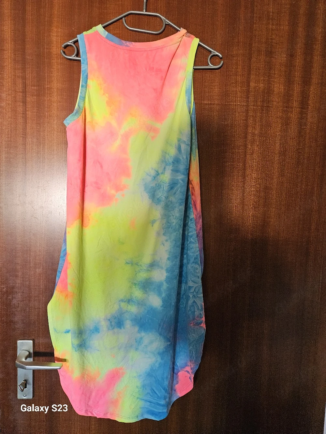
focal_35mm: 23
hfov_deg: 58.9
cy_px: 217
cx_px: 163
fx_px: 289
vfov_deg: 73.9
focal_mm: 5.4
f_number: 1.8
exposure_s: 1/200
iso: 1000
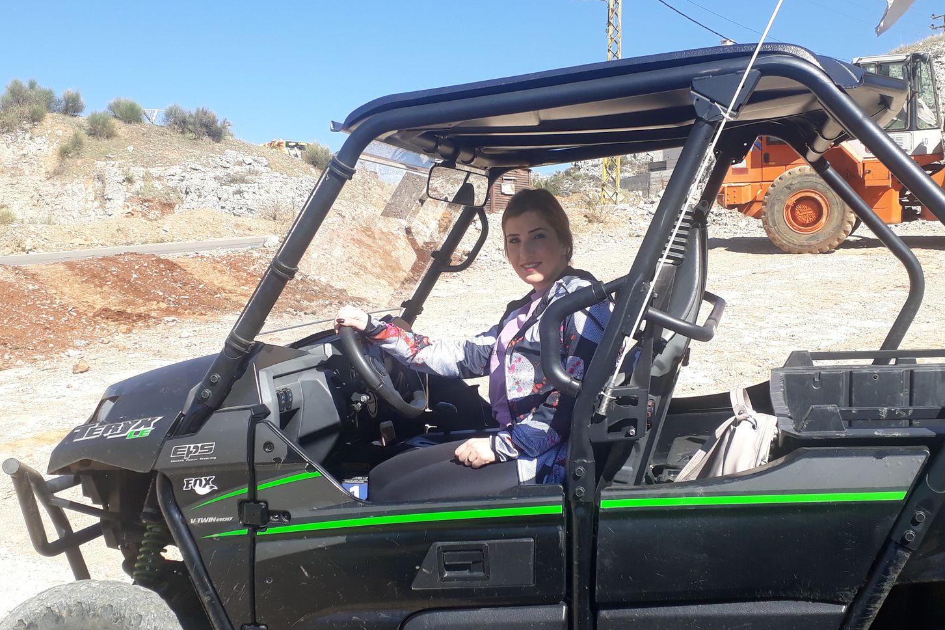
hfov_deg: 63.7
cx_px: 468
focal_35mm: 29
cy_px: 337
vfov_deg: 44.9
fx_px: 761
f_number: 1.9
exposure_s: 1/914
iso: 40
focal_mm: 3.6
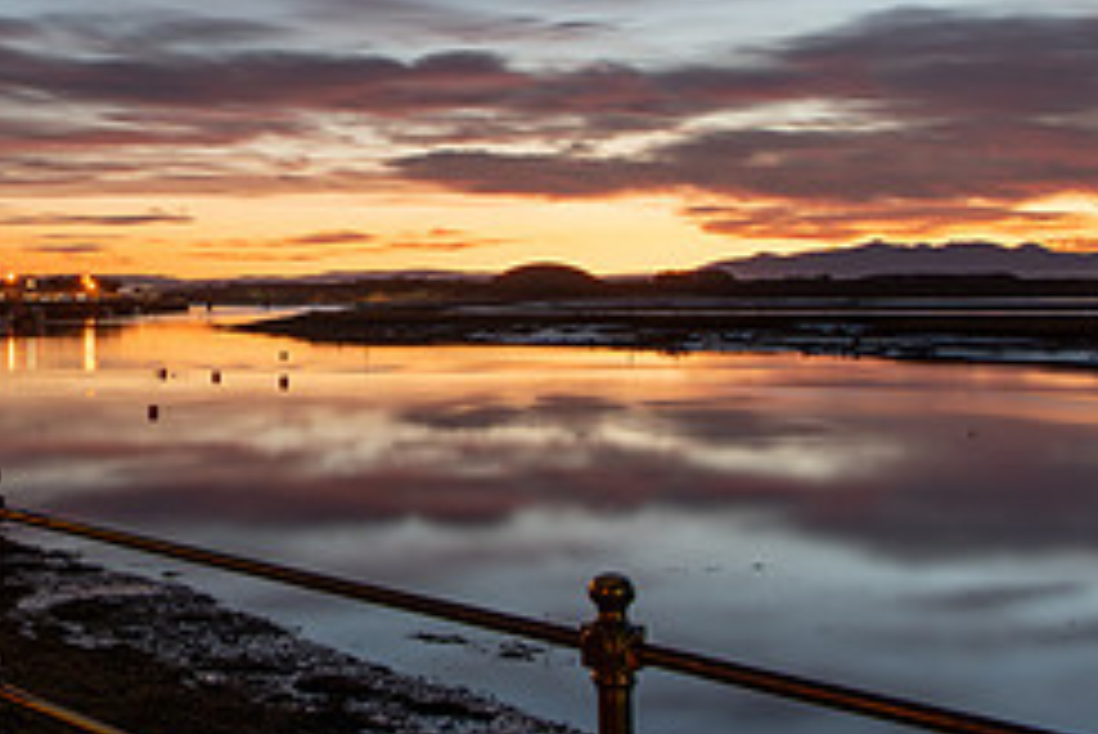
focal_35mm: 57
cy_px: 295
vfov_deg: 23.8
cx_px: 184
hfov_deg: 33.8
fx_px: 1739
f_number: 11
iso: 64
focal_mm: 24
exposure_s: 20
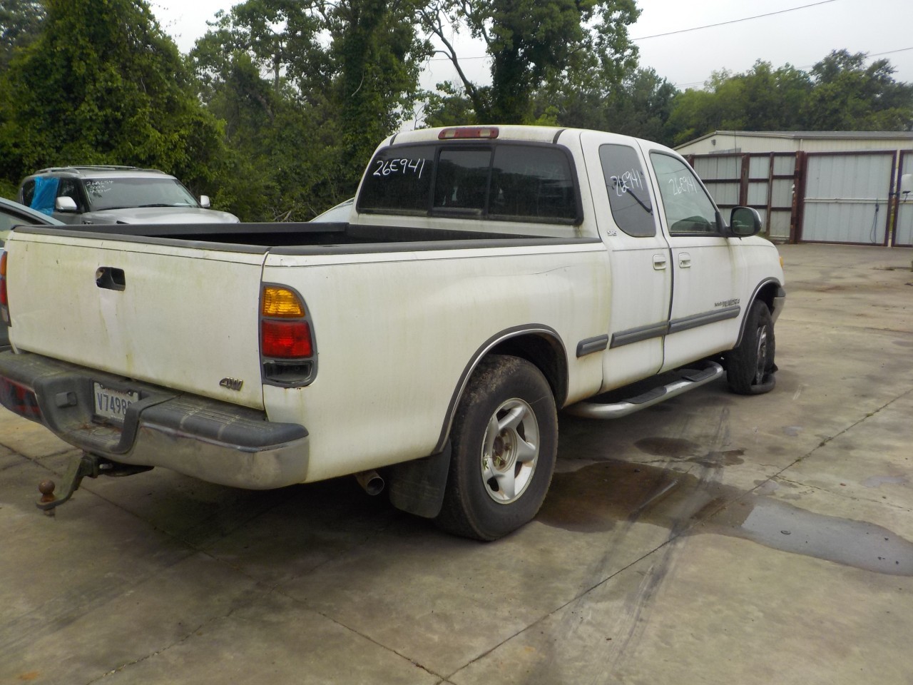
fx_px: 791
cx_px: 456
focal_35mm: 30
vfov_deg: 46.8
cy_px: 342
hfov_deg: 60.0
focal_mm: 4.1
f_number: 3.3
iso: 125
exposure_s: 1/400
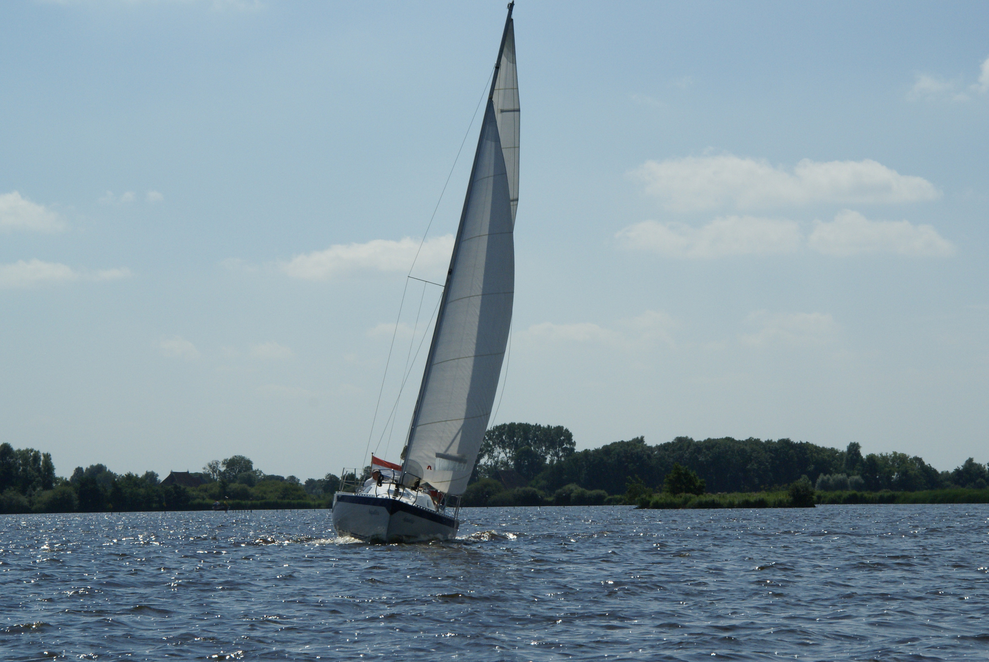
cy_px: 331
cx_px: 494
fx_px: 2888
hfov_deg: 19.4
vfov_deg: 13.1
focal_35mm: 105
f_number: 16
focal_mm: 70
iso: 400
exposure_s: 1/640
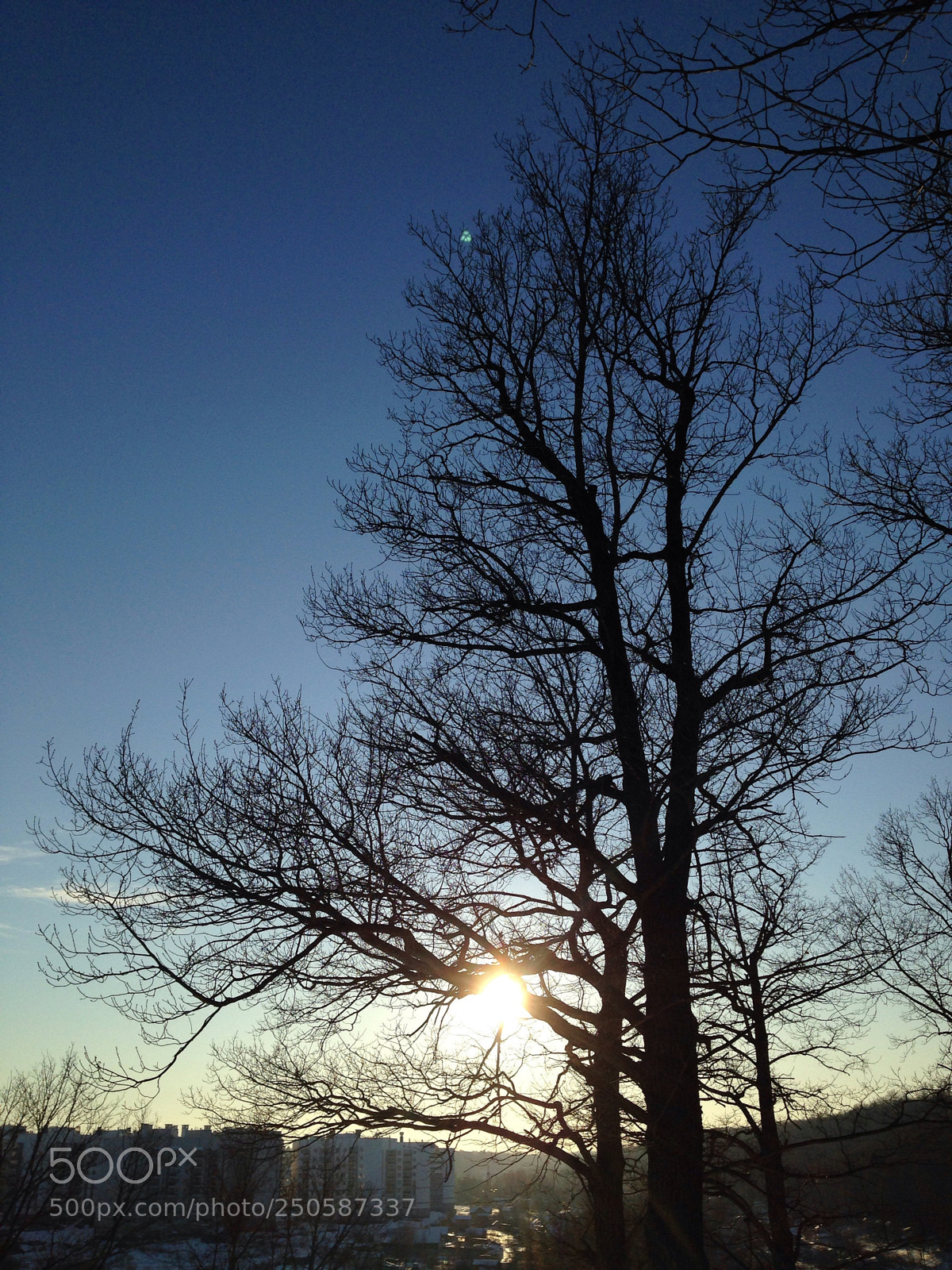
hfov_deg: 42.9
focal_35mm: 33
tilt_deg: +26.1
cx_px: 476
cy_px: 635
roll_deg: -0.2
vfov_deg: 55.4
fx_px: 1210
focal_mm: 4.12
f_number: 2.4
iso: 50
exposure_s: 1/3195
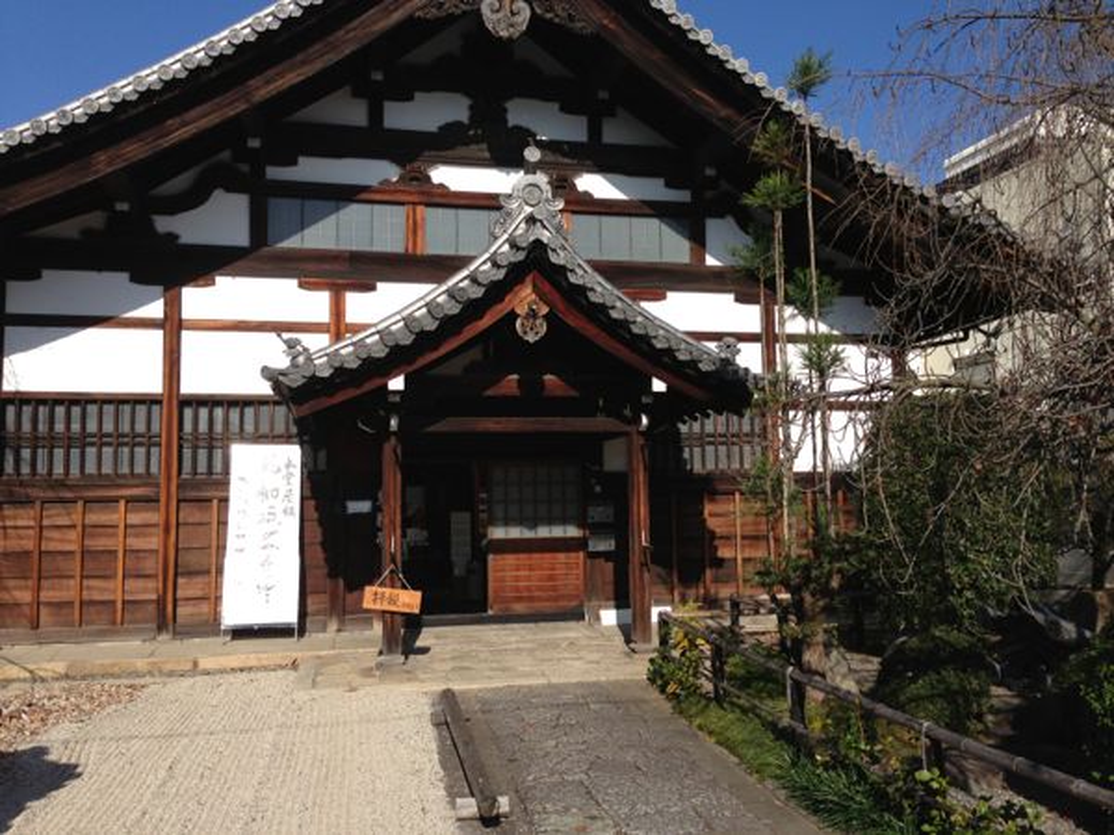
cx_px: 557
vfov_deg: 42.9
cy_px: 418
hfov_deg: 55.4
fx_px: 1062
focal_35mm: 33
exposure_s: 1/1869
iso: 50
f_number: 2.4
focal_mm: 4.13
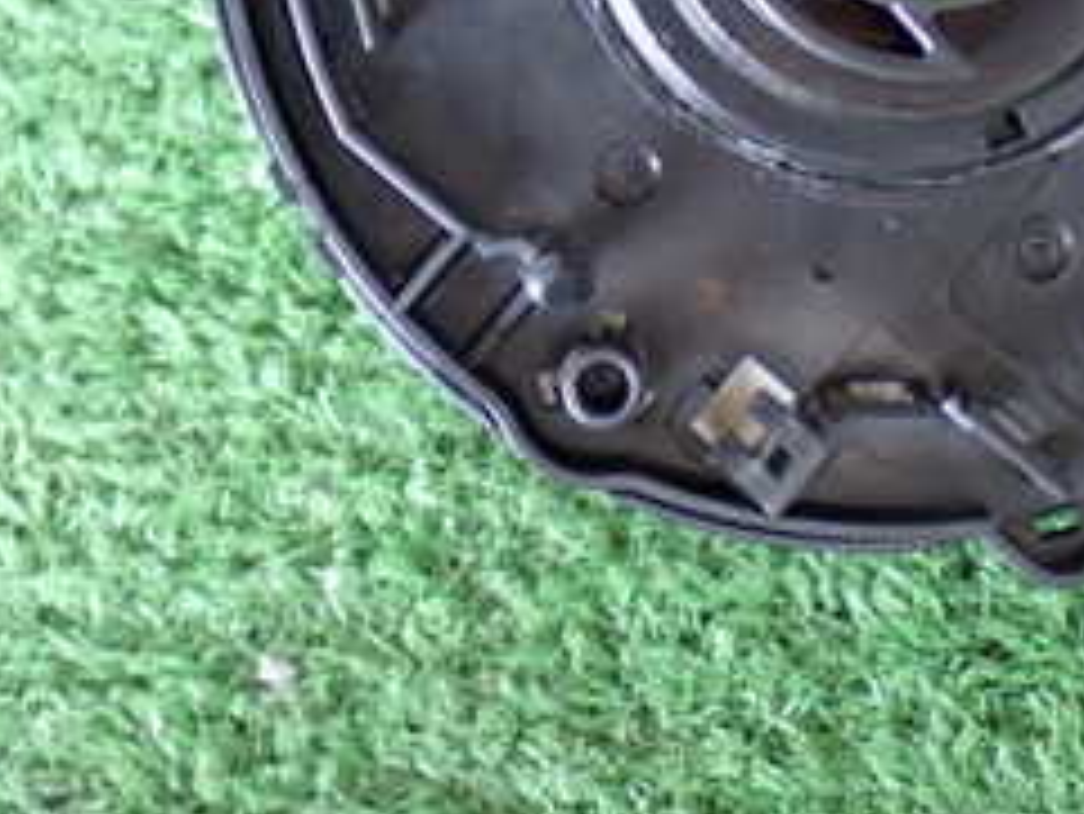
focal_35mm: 117
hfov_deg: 16.7
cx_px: 895
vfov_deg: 12.5
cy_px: -76
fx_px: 3666
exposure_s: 1/25
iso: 800
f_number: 3.1
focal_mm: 8.4
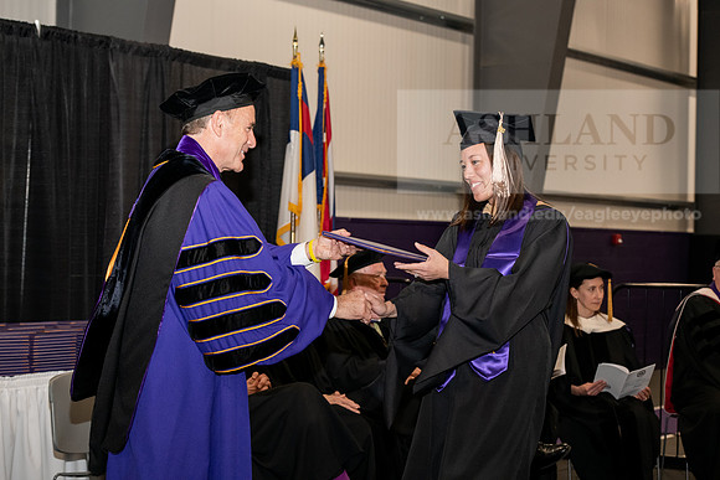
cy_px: 240
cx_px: 360
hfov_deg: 25.4
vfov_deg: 17.1
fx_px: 1600
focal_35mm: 80
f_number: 5.6
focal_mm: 80
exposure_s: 1/200
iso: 2000
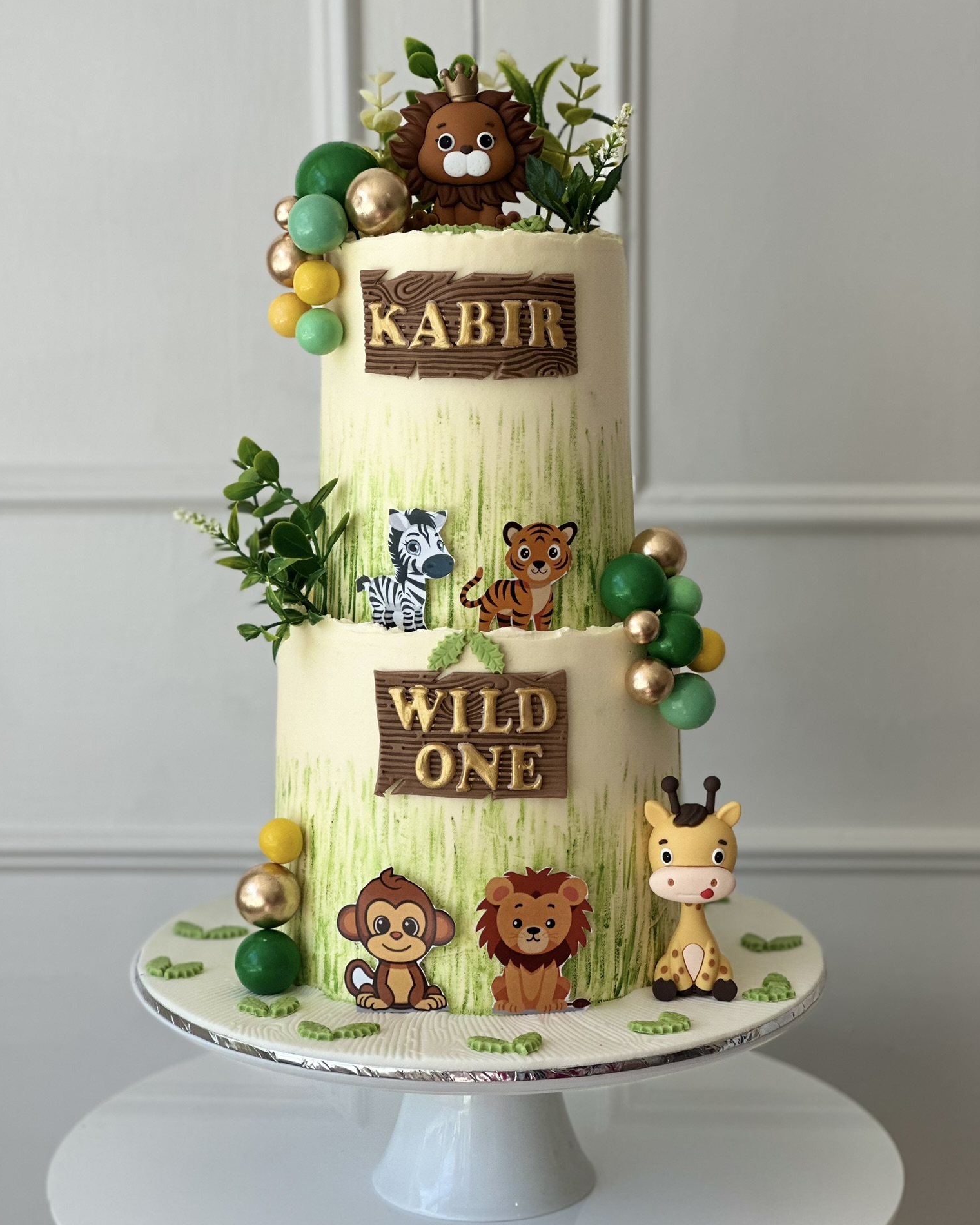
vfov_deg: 23.6
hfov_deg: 18.9
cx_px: 487
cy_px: 616
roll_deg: +0.2
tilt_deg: -9.9
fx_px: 2937
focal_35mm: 81
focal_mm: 9
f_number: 2.8
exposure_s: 1/121
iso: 32
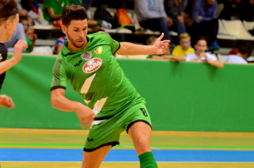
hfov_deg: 5.0
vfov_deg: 3.3
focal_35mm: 414
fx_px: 2915
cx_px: 101
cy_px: 101
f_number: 2.8
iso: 3200
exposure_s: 1/400
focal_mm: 145
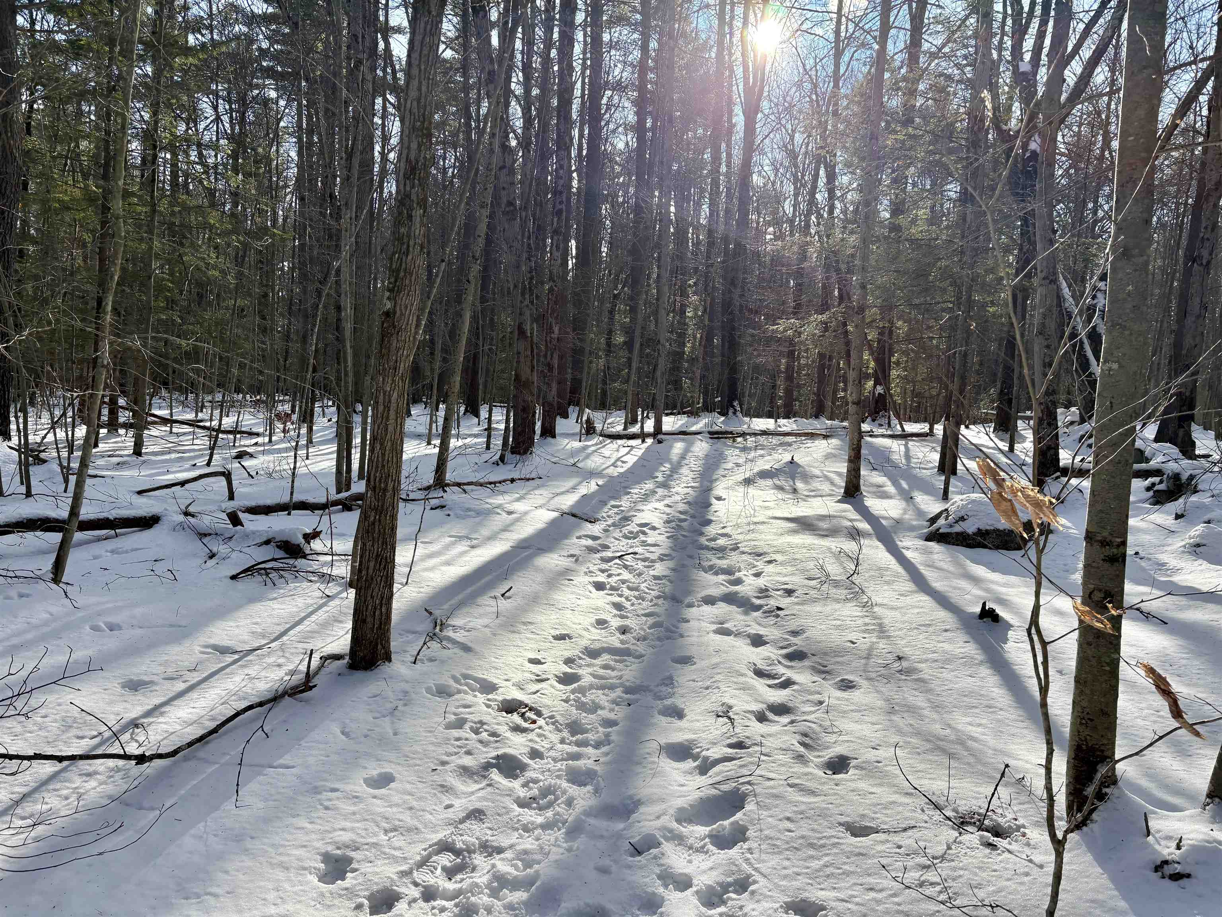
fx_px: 918
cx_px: 611
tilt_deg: -1.9
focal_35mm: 26
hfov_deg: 67.3
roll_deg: -4.2
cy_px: 458
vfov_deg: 53.1
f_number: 1.6
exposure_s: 1/2639
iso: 50
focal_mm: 5.96
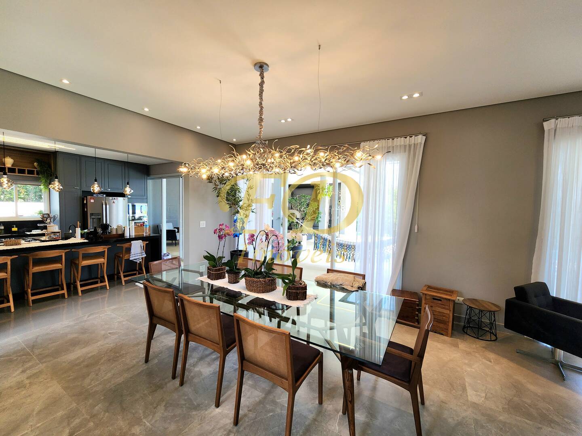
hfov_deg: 106.2
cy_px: 218
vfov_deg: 89.9
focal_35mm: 13
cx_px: 291
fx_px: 219
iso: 64
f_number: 2.2
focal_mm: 2.2
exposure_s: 1/120
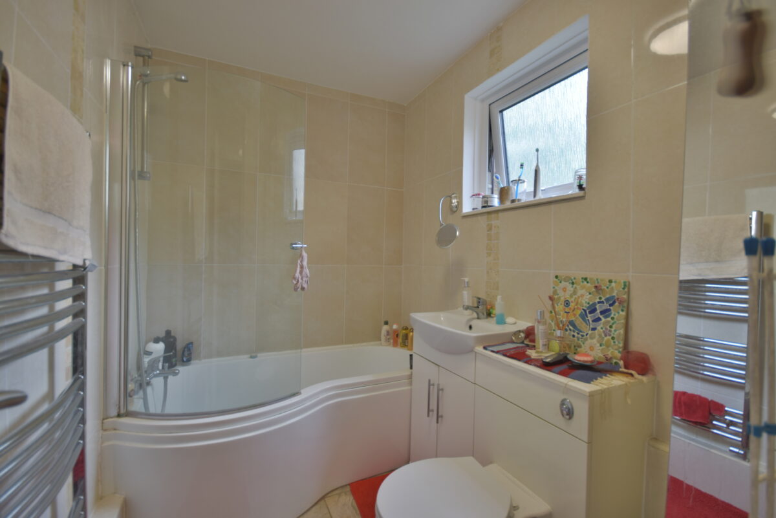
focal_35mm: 15
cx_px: 388
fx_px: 323
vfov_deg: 77.4
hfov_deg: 100.4
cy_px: 259
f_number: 4
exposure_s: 1/15
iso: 200
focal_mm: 10
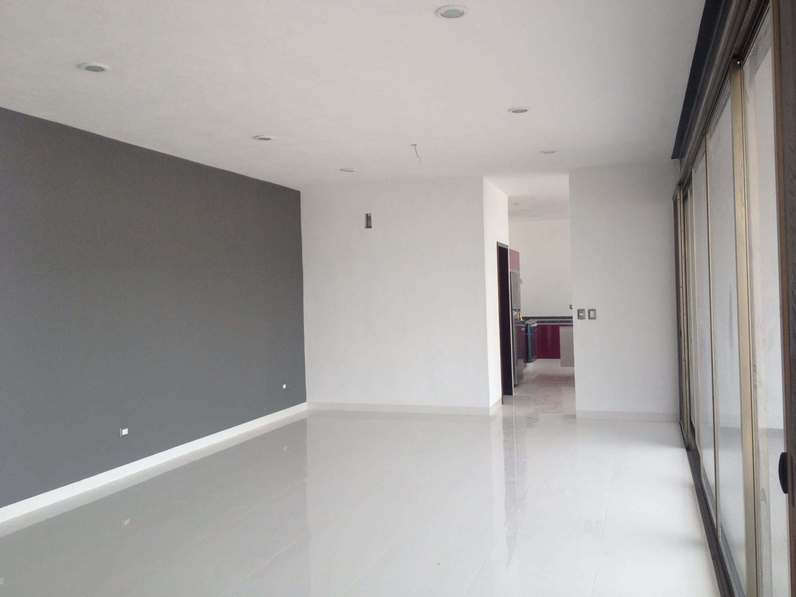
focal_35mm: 35
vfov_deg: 40.7
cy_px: 298
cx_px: 398
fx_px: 805
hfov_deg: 52.6
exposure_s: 1/120
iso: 64
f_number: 2.4
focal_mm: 4.28
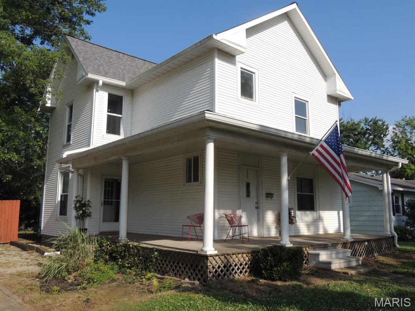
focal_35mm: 30
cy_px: 156
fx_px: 360
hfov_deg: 60.0
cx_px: 208
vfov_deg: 46.8
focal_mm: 5.3
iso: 100
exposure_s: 1/1250
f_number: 3.5
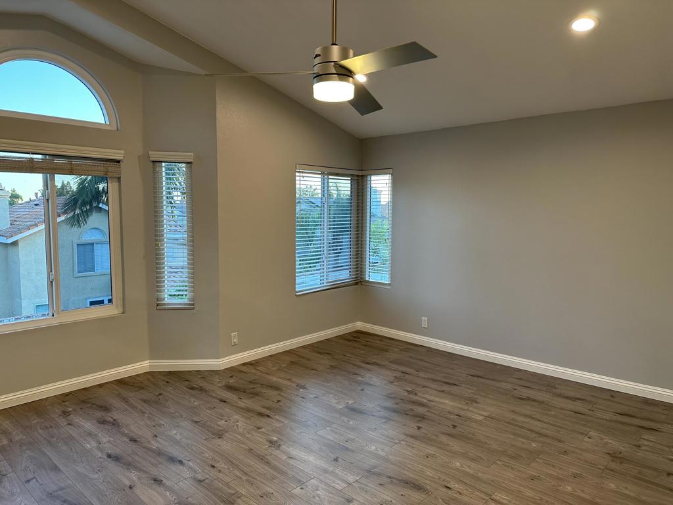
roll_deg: -0.6
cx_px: 336
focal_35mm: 24
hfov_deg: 71.6
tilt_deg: -5.7
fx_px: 467
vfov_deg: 56.8
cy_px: 252
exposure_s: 1/120
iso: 160
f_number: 1.78
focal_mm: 6.86
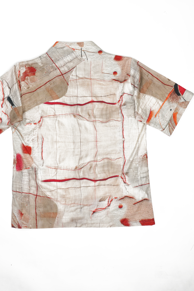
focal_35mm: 42
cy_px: 119
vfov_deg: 46.2
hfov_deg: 31.8
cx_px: 82
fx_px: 340
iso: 800
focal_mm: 31
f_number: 11
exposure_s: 1/50
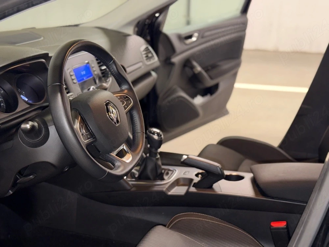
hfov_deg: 39.7
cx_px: 164
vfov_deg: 30.3
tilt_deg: -18.2
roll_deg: -1.4
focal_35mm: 48
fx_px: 456
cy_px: 124
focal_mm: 6.76
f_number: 1.78
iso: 80
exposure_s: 1/5
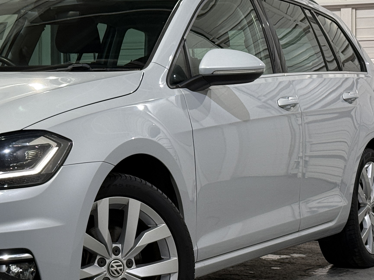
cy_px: 96
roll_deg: +0.0
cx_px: 31
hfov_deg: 17.3
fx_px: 1210
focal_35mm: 112
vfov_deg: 13.2
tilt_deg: +0.7
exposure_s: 1/60
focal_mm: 6.76
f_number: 1.78
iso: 80
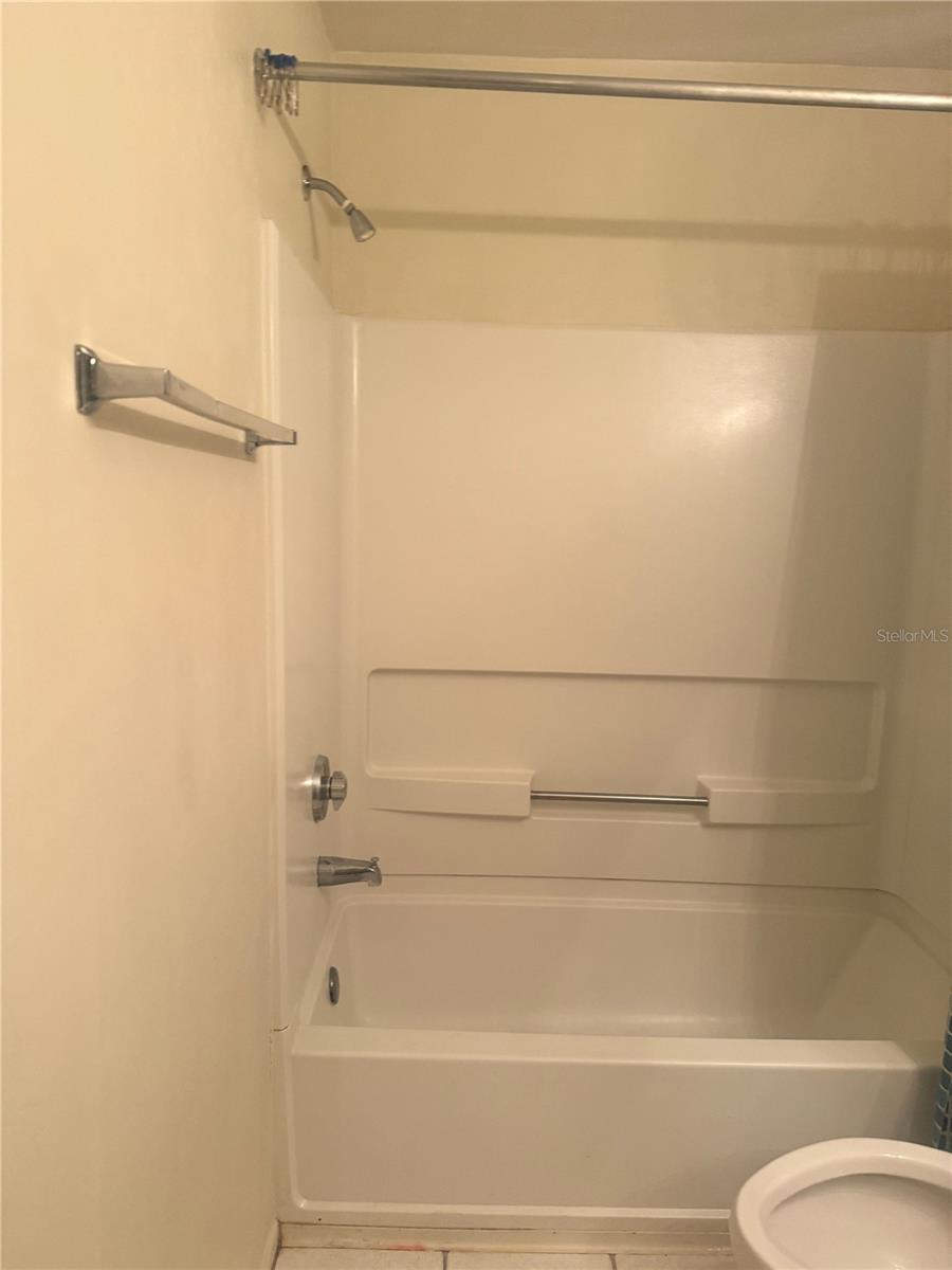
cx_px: 476
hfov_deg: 56.8
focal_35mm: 24
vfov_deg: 71.6
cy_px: 635
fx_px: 880
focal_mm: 6.76
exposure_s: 1/120
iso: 200
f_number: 1.78
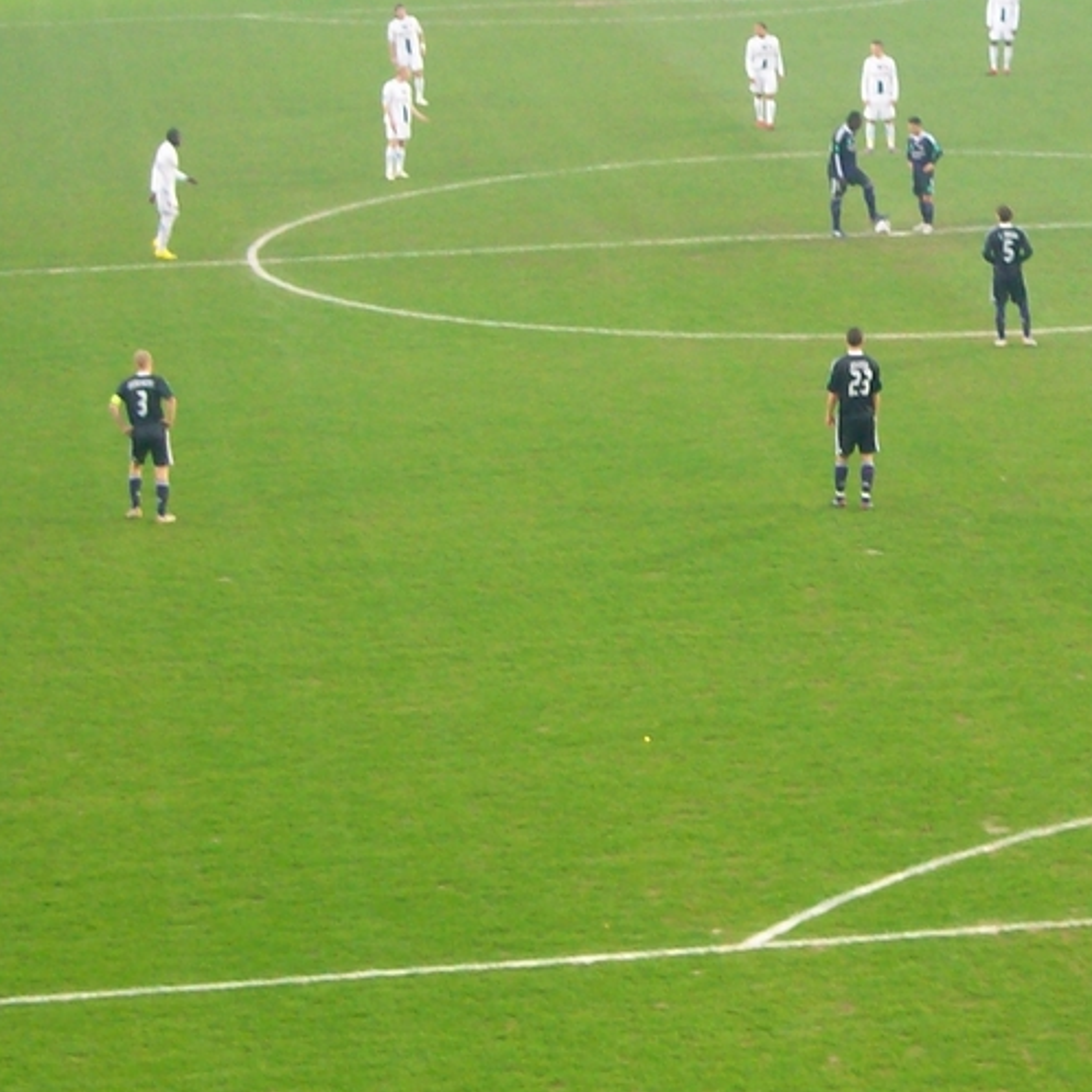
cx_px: 959
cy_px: 252
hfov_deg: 12.1
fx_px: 5139
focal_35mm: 144
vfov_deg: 12.1
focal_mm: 11
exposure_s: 1/33.8
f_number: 4.1
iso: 160
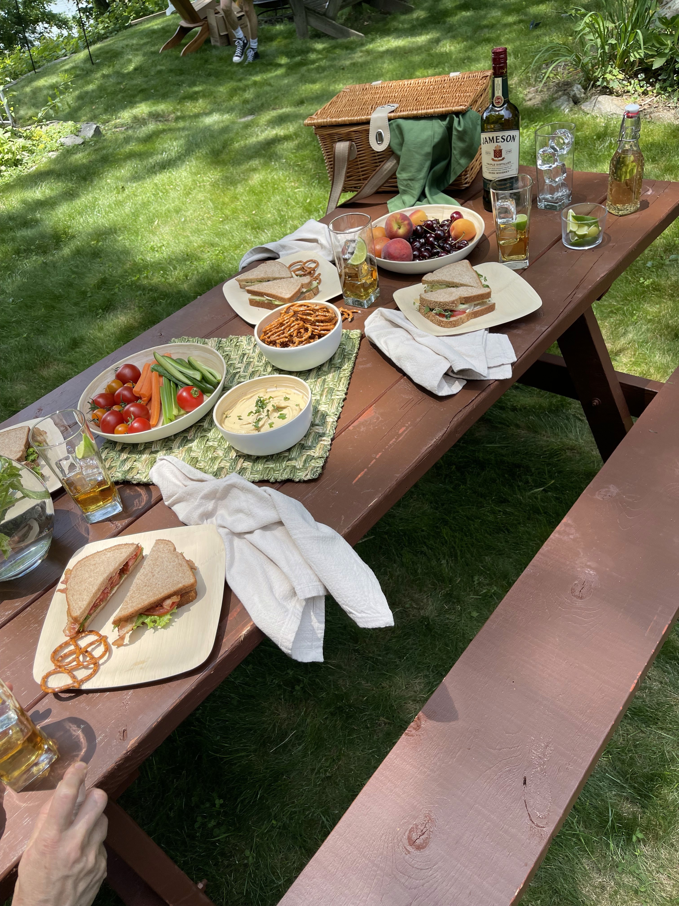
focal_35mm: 26
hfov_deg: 53.1
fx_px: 680
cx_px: 340
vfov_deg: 67.3
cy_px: 453
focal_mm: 5.1
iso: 32
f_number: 1.6
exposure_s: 1/945
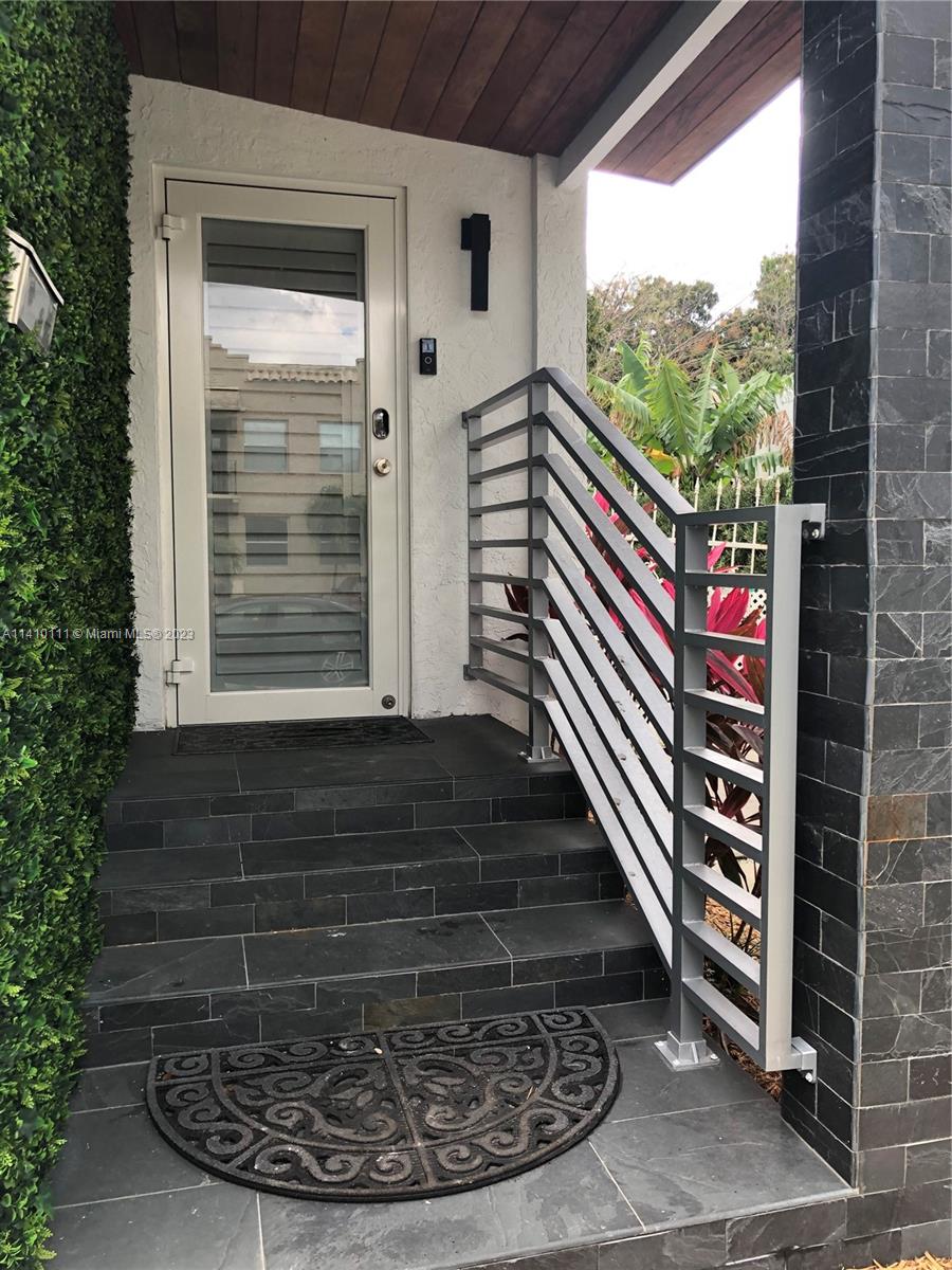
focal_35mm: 28
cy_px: 635
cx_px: 476
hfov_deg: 49.7
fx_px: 1027
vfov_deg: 63.4
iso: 32
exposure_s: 1/120
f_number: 1.8
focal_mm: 4
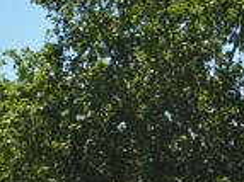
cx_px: -217
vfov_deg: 2.4
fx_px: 4352
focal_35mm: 618
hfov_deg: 3.2
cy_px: 264
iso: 400
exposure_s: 1/2000
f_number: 7.1
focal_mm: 68
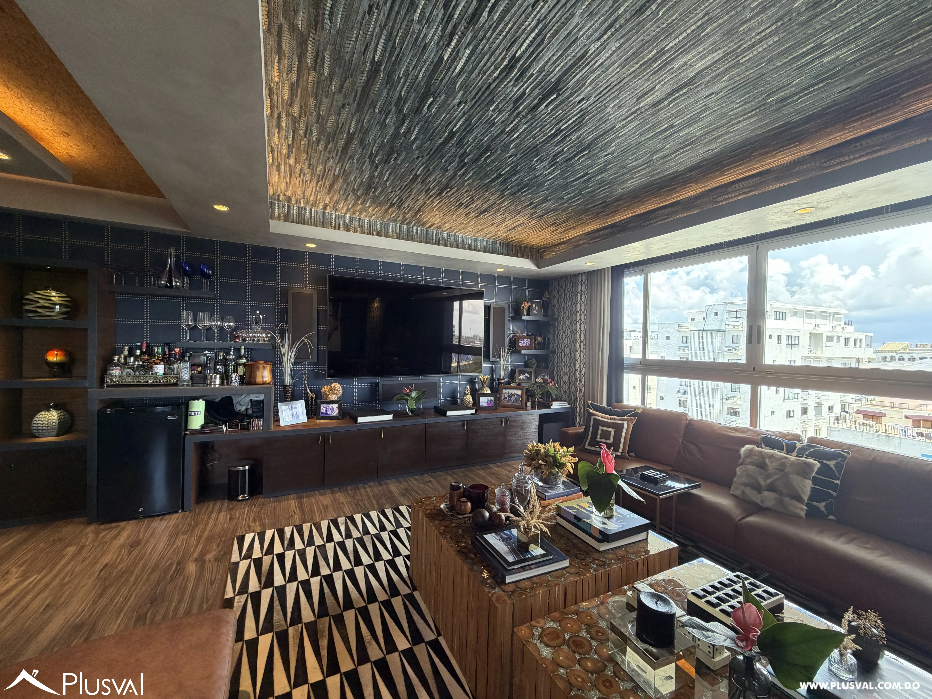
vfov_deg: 85.7
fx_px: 377
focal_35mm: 14
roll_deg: -0.9
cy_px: 350
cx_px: 466
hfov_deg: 102.1
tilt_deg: -0.7
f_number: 2.2
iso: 200
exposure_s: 1/60
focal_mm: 2.22
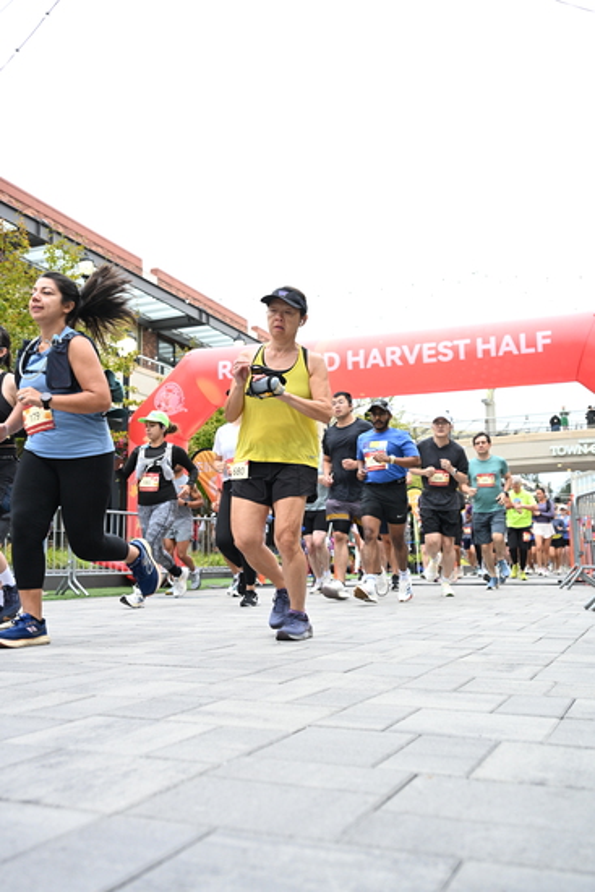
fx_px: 855
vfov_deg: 55.1
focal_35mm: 34
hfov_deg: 38.4
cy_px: 446
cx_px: 298
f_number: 4
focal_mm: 34.5
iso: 2000
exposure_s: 1/640
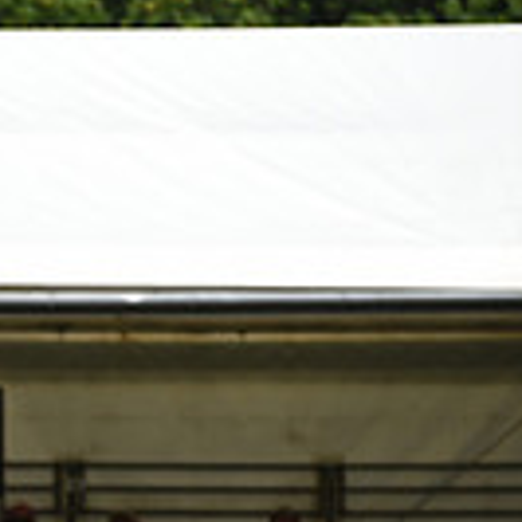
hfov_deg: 2.6
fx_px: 11653
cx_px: -498
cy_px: 608
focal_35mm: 683
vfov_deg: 2.6
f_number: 6.3
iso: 200
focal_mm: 185
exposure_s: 1/1250
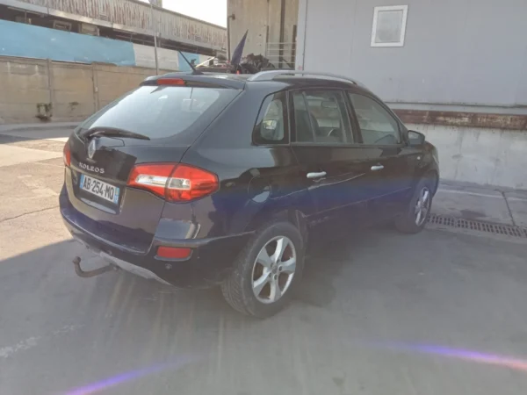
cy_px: 198
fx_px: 426
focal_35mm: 28
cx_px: 264
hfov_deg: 63.4
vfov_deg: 49.7
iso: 112
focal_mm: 3.46
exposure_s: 1/100
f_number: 2.2
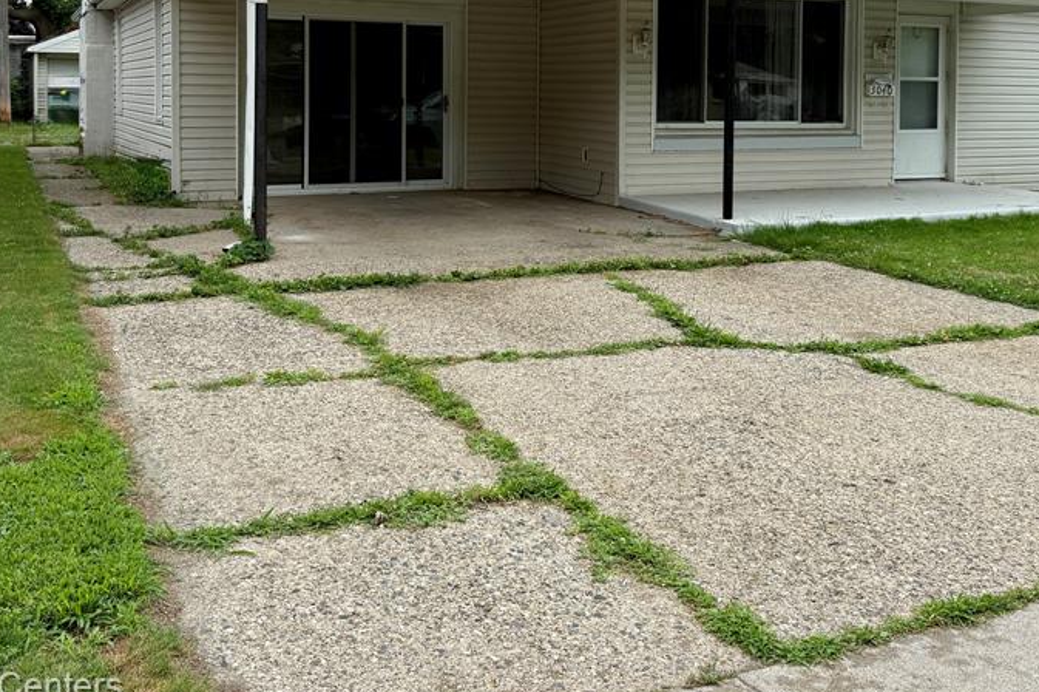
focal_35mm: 38
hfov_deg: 50.7
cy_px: 120
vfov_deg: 33.8
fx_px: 1096
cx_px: 530
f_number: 1.78
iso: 100
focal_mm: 6.76
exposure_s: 1/2169
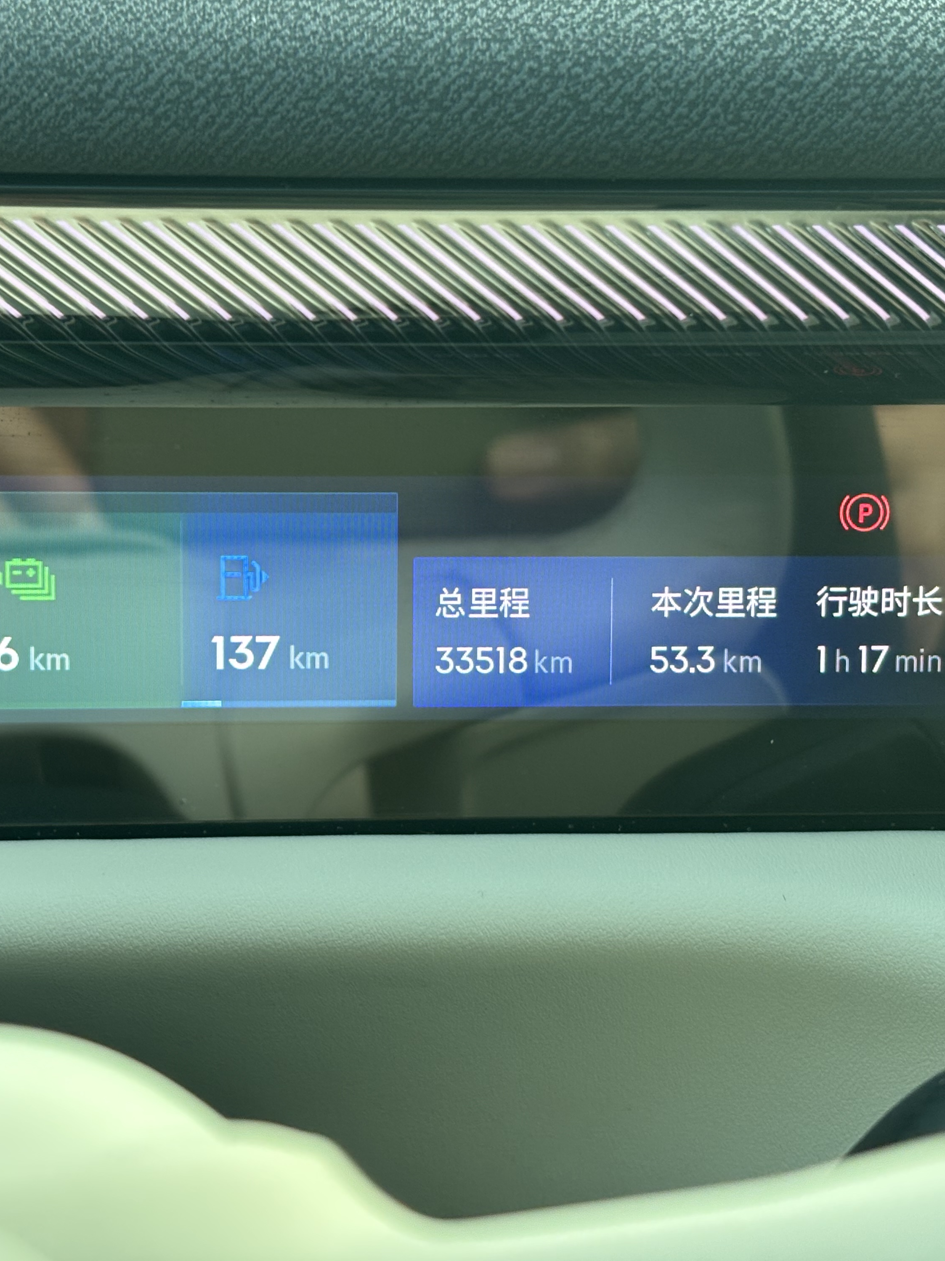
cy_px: 630
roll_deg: -0.8
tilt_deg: -19.7
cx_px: 422
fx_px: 2548
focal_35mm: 70
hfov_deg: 21.0
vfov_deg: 27.8
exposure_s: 1/60
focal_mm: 5.96
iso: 64
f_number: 1.6
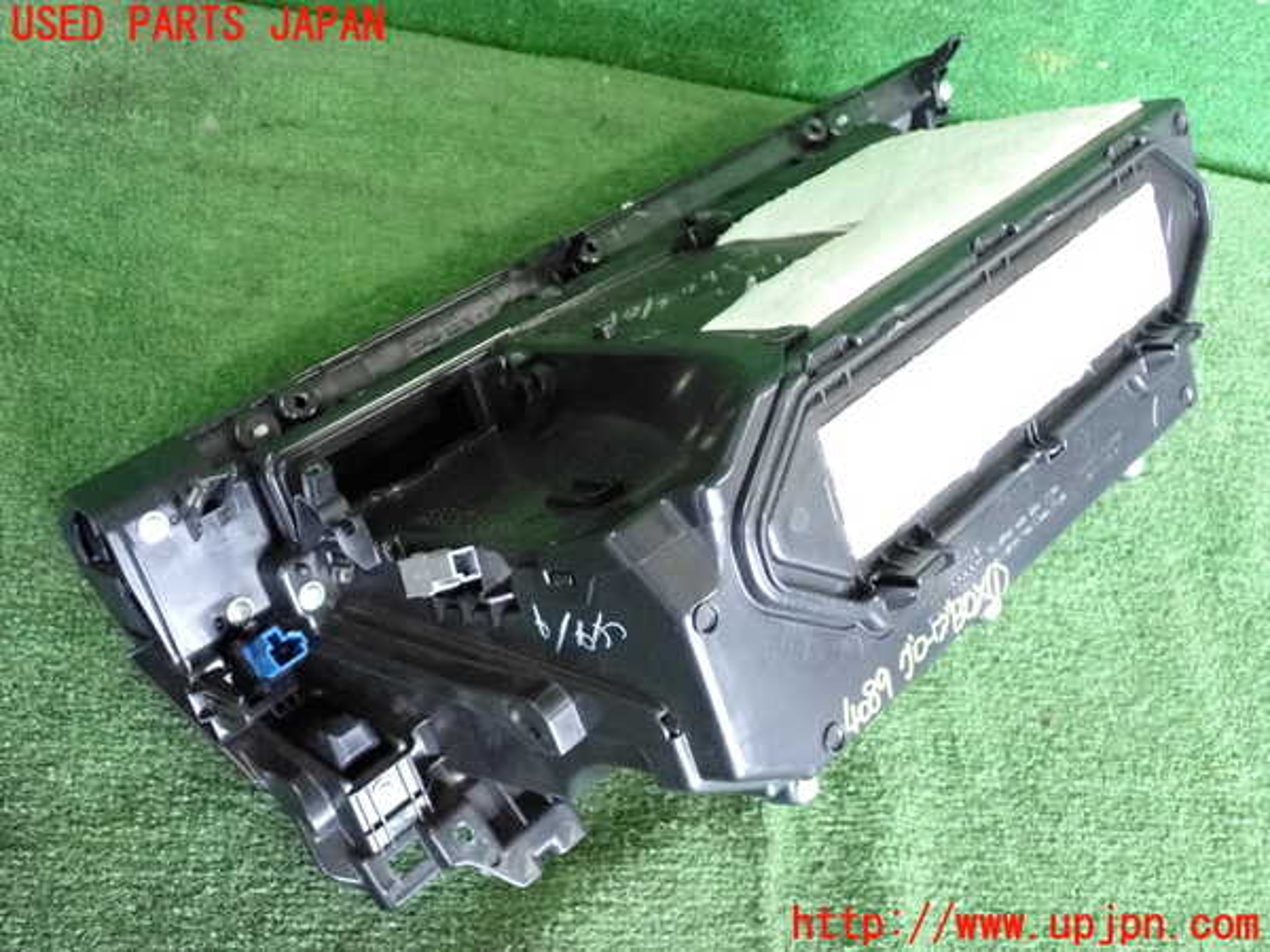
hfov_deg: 49.0
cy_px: 476
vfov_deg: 37.7
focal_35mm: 38
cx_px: 635
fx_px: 1394
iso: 1600
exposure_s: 1/125
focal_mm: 6.83
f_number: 2.7
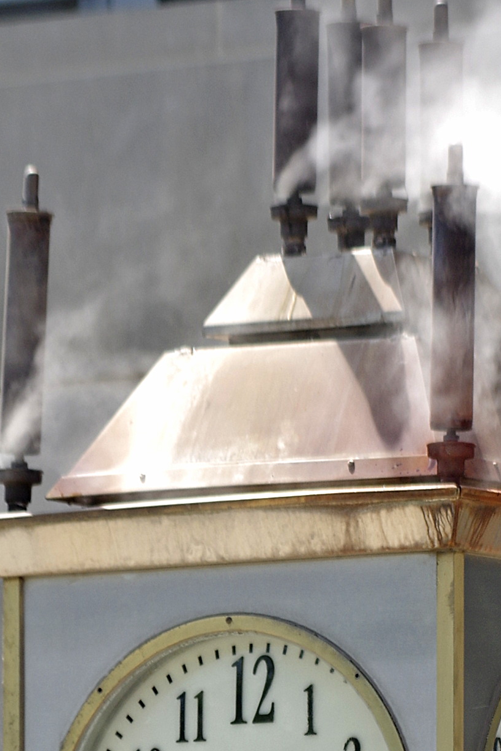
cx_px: 364
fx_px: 17232
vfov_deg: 2.5
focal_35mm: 826
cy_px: 728
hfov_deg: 1.7
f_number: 8
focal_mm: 200
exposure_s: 1/160
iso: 200
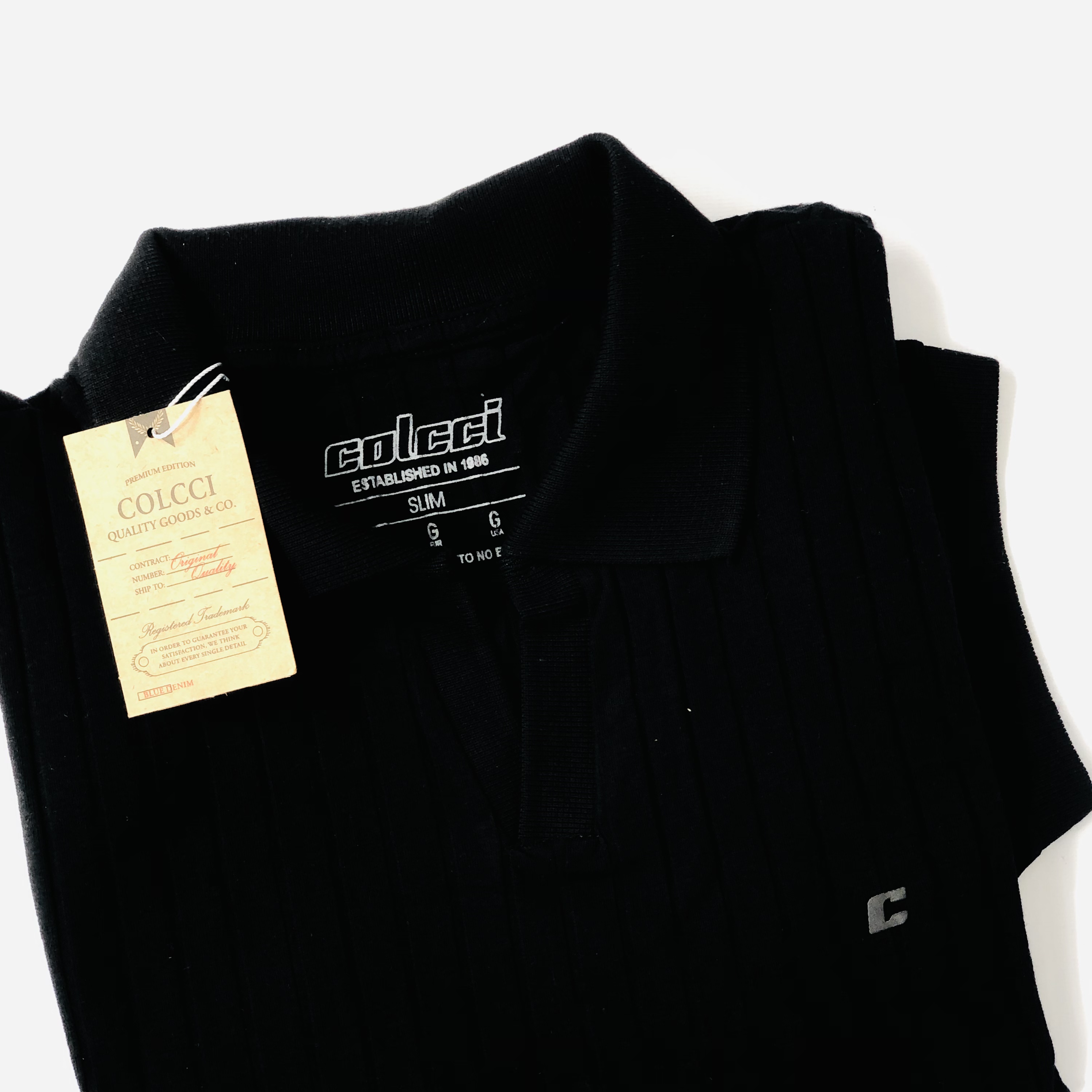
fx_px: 2213
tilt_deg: -84.7
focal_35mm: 62
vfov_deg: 27.7
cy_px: 652
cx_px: 545
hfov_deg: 27.7
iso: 50
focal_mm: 6
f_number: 2.4
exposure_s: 1/60
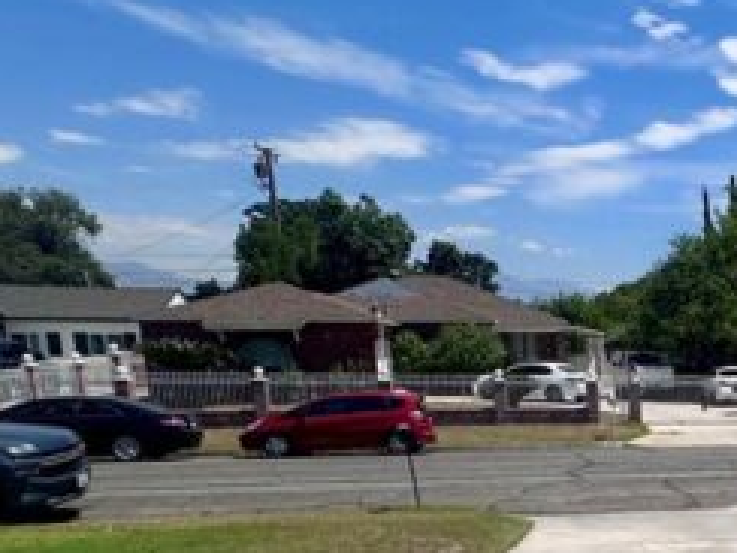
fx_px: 937
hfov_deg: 33.7
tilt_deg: -10.1
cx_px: 909
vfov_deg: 31.1
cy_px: 514
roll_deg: -0.4
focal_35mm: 44
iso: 50
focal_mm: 2.22
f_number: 2.2
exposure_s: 1/3401
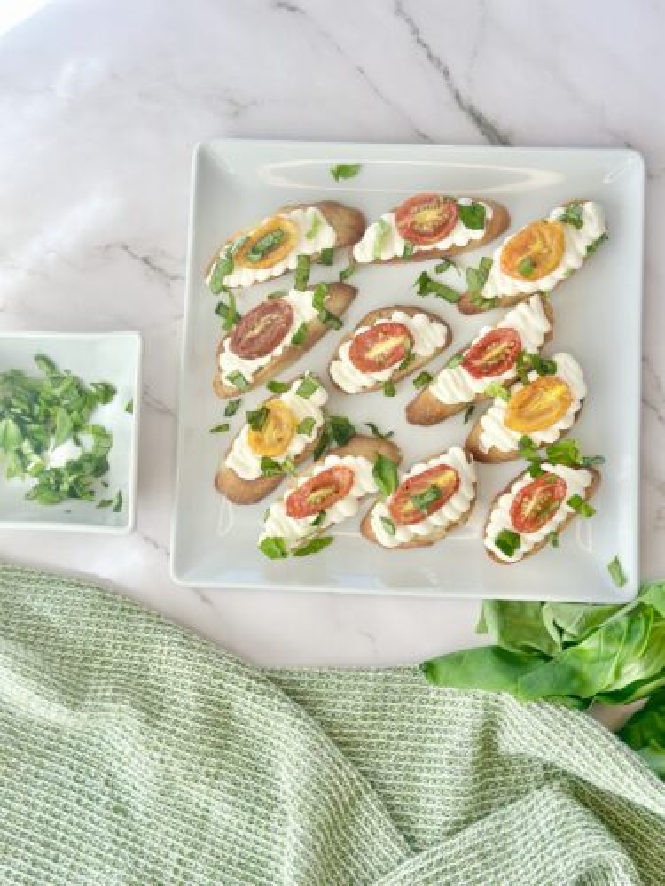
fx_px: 1229
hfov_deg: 30.3
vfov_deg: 39.7
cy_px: 443
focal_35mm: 48
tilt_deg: -81.9
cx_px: 332
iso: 80
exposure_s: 1/734
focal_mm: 6.86
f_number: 1.78
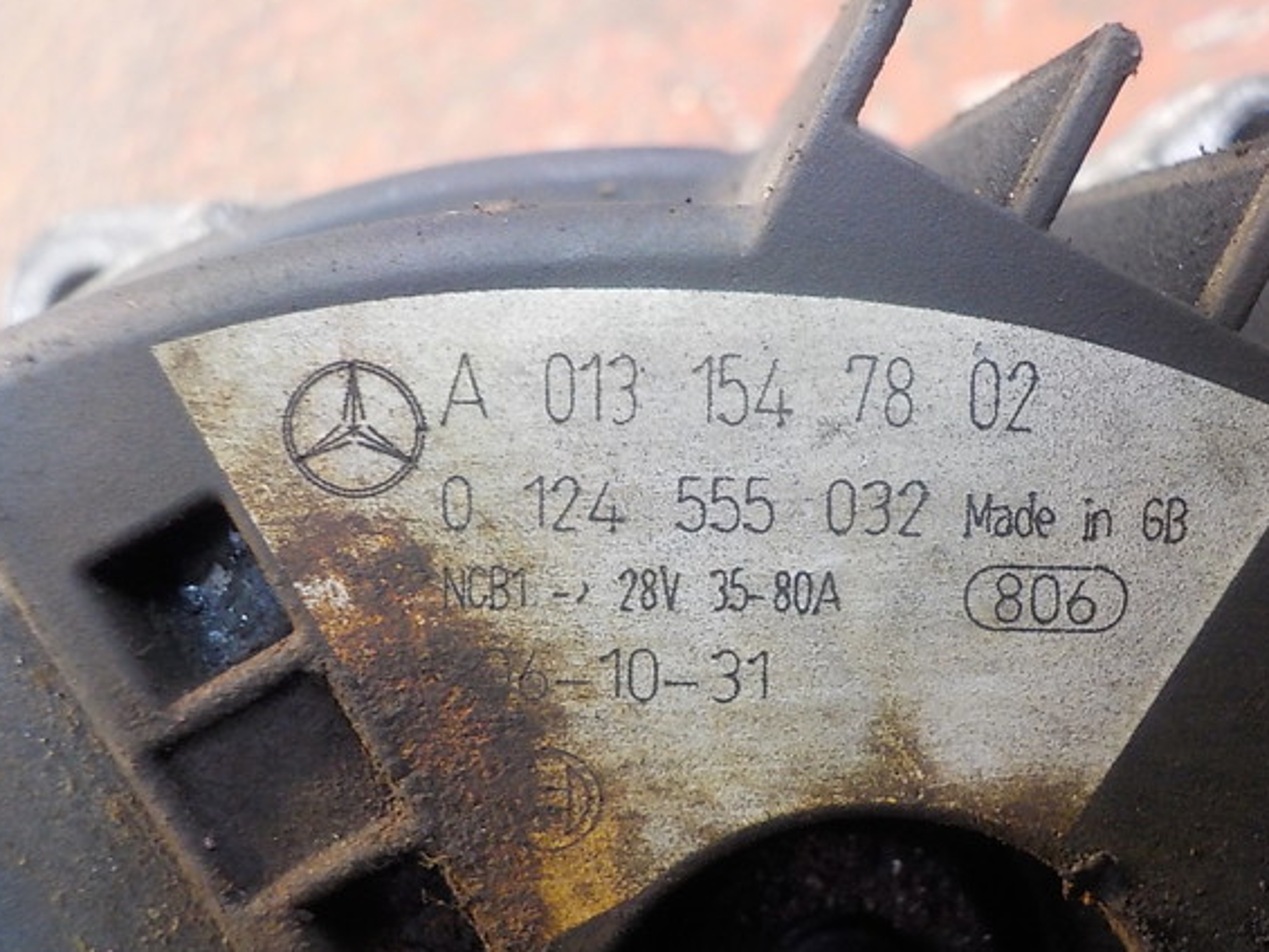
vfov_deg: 41.8
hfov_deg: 53.9
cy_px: 505
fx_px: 1247
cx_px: 687
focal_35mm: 34
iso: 400
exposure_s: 1/10
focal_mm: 4.1
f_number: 3.3
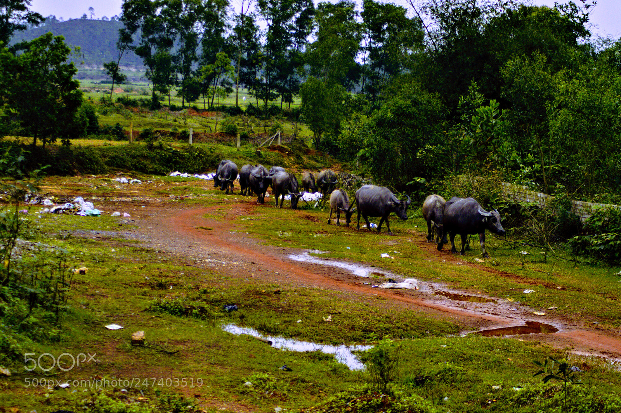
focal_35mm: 105
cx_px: 310
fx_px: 1810
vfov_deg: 13.0
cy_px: 206
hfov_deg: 19.5
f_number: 4
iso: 100
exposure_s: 1/320
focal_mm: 70
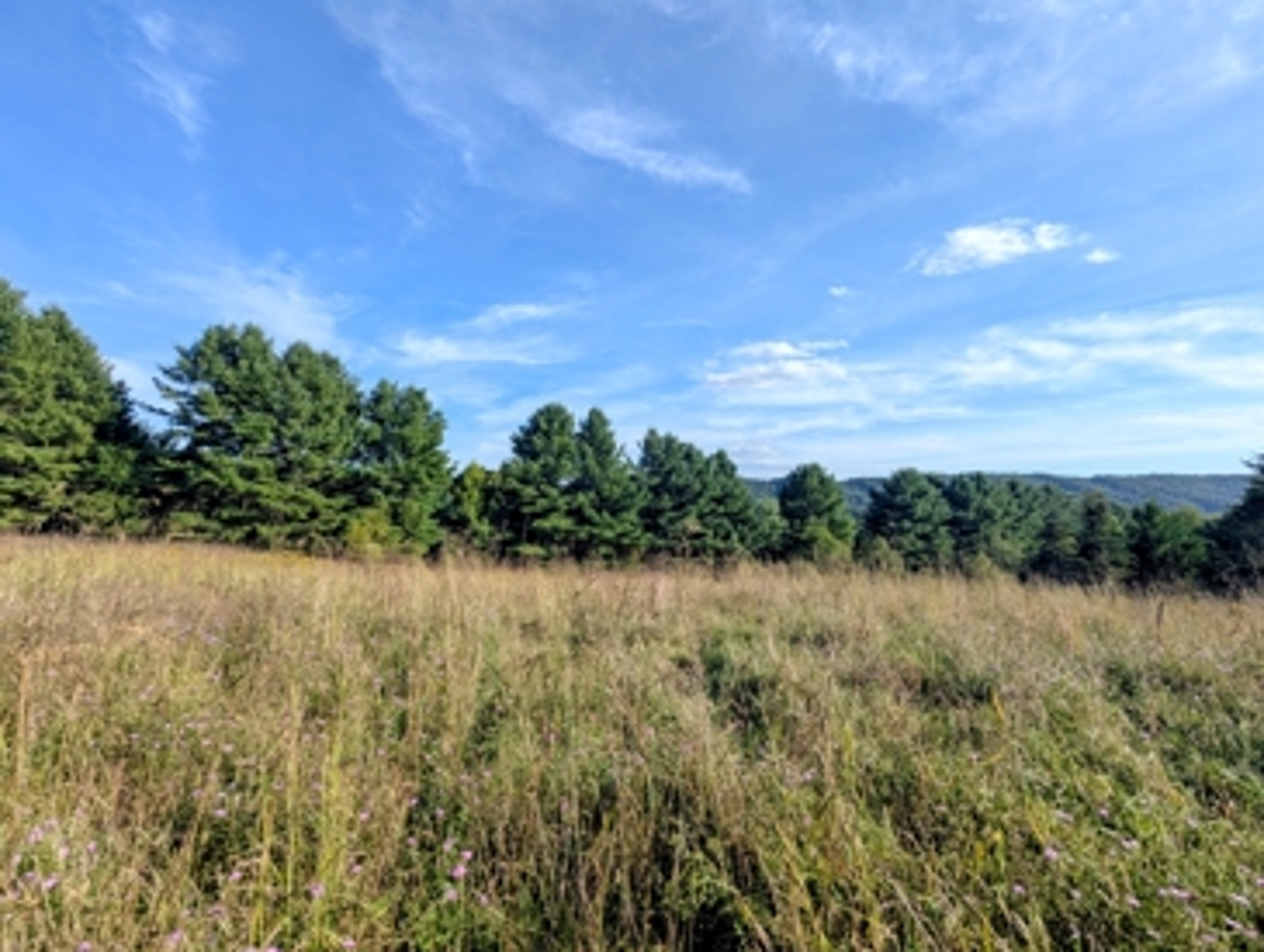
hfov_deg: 94.4
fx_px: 585
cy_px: 476
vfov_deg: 78.3
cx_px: 632
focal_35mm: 16
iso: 49
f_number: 2.2
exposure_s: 1/1214
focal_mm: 2.35
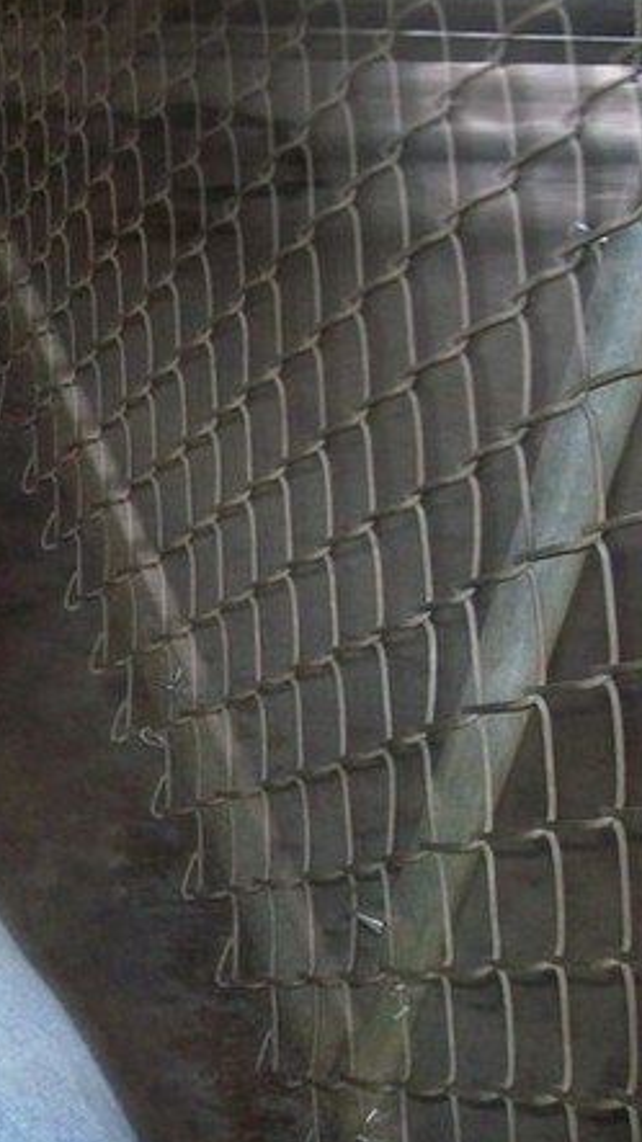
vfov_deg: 31.0
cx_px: -180
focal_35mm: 68
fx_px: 2059
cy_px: 504
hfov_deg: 16.8
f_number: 2.7
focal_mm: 6
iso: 200
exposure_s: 1/64
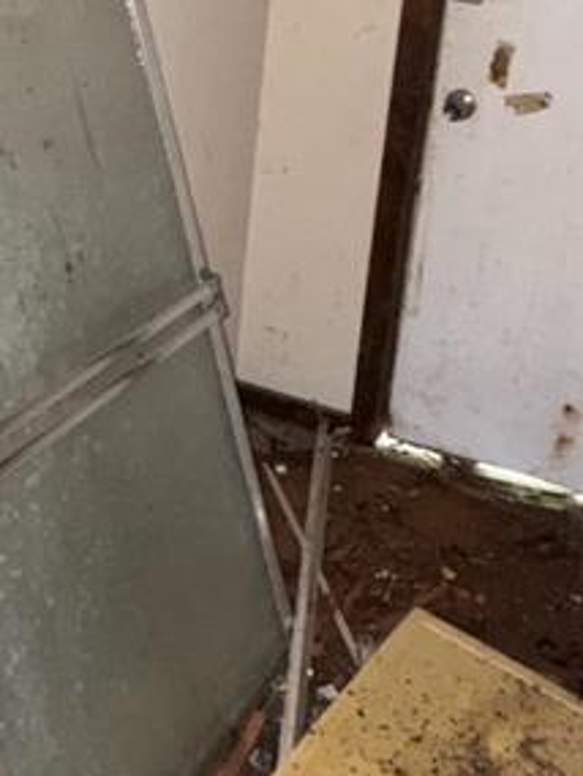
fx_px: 1189
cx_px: 341
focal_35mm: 53
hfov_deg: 27.5
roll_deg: -7.3
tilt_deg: -18.7
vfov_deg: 35.1
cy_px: 163
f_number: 2.2
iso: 200
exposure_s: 1/16
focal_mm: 2.22
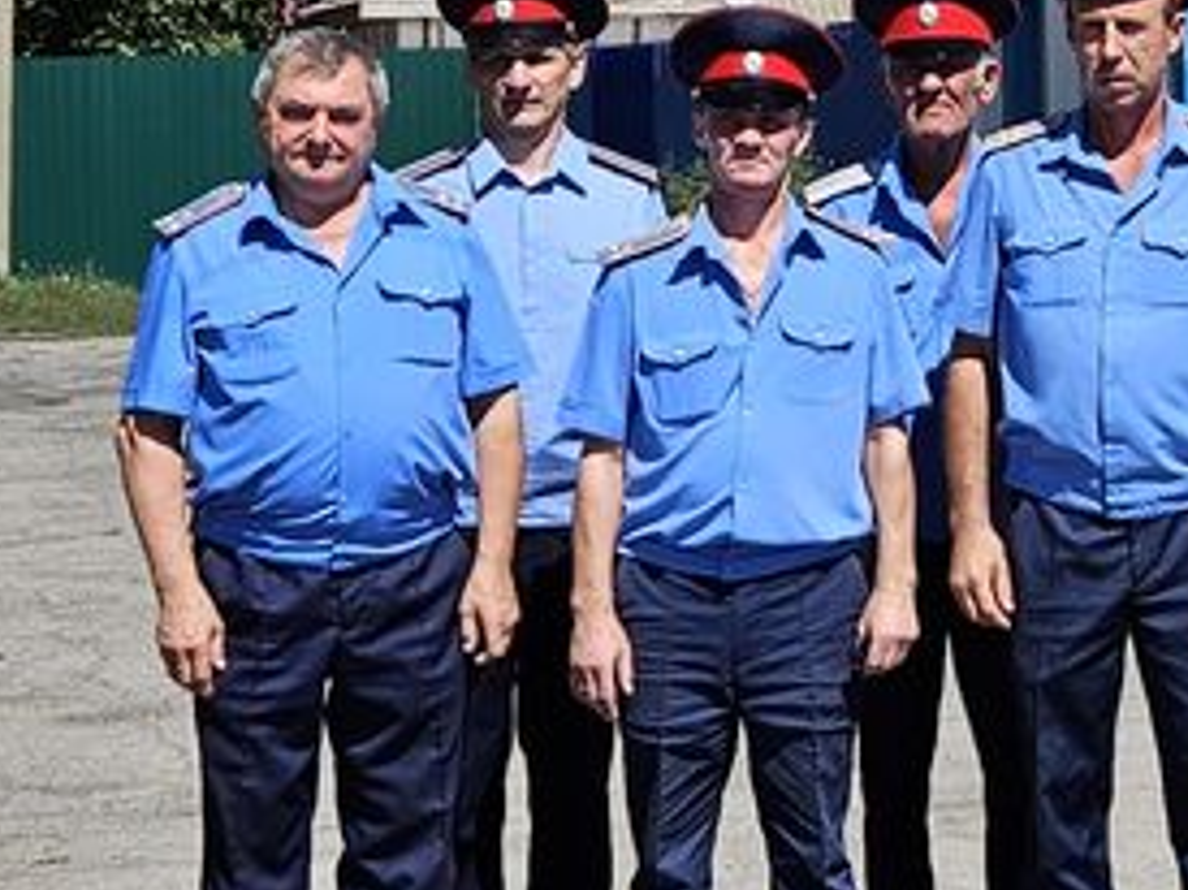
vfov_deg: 21.2
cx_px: 1313
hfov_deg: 26.6
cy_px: 17
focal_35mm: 67
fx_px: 2298
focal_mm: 5.4
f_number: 1.8
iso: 25
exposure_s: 1/2049
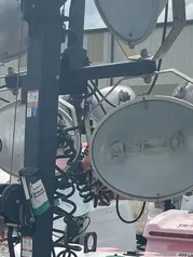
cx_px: 49
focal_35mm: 80
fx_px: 594
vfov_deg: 22.8
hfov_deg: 18.4
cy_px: 291
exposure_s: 1/3731
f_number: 1.6
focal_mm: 4.2
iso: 32
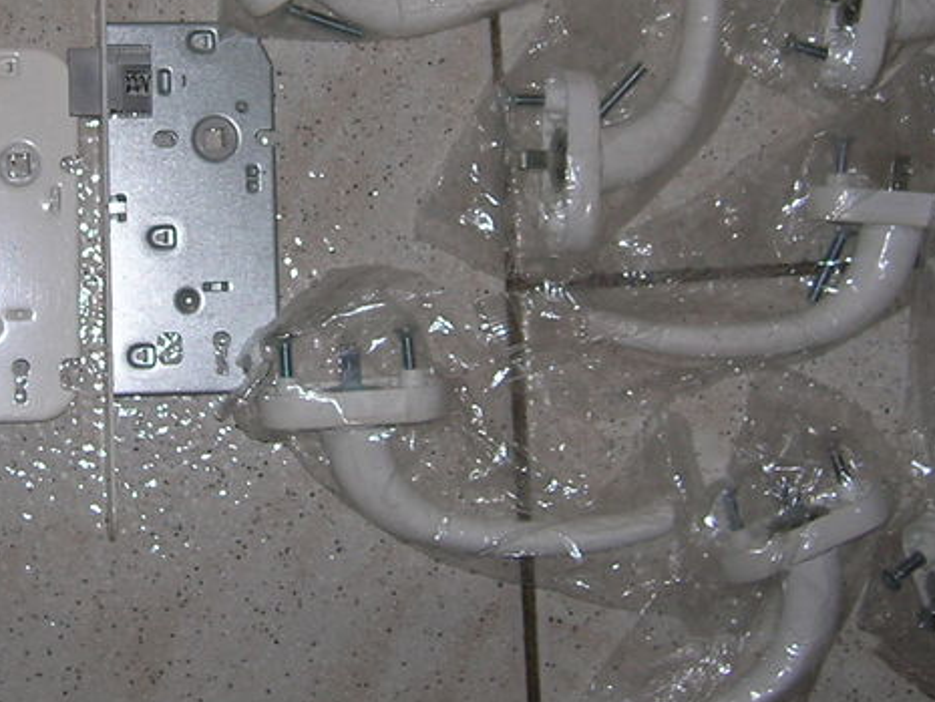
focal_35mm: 73
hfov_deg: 26.4
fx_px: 1972
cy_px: 109
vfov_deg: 19.9
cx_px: 243
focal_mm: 5.7
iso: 50
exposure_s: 1/60.1
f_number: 2.9
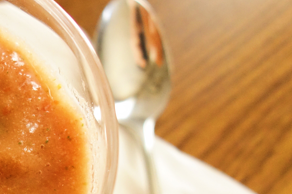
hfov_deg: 21.9
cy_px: 208
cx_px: -44
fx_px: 706
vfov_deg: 15.3
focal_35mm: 87
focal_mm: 10.4
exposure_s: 1/80
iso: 800
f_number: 2.2
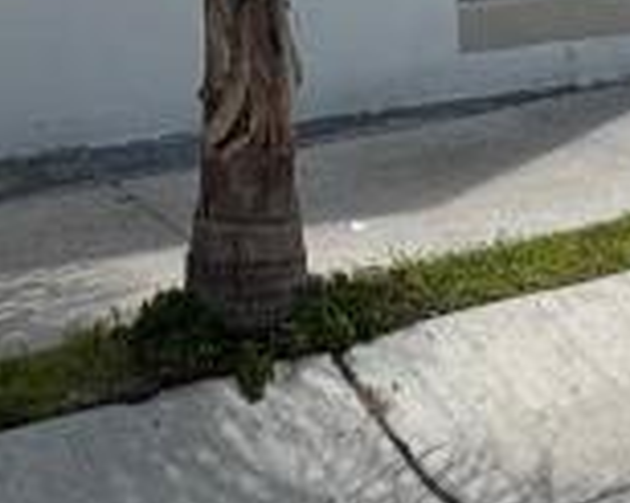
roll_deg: +1.1
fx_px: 1696
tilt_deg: +15.4
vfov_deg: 12.5
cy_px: -773
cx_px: 290
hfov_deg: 21.0
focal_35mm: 91
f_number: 2.2
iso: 50
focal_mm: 2.22
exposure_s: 1/2770
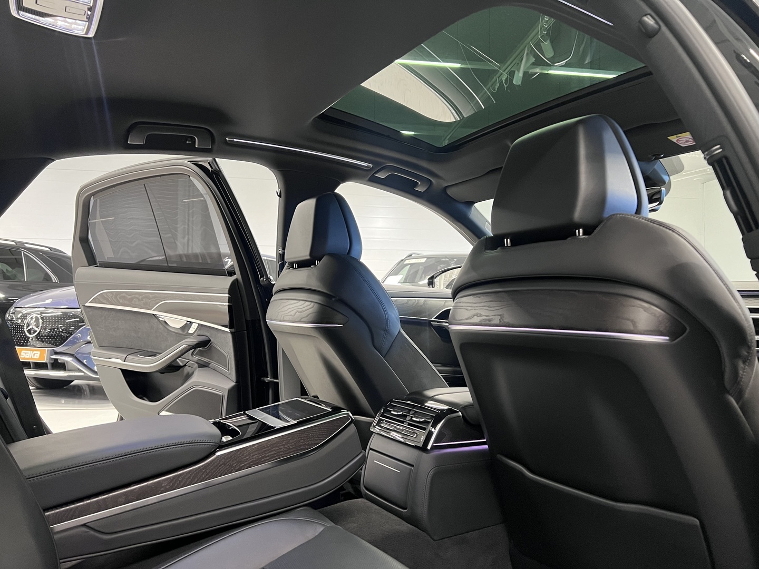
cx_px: 380
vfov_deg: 53.1
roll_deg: -1.1
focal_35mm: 26
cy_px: 284
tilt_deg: +1.9
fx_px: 570
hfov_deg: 67.3
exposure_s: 1/57
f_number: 1.5
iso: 500
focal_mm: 5.7
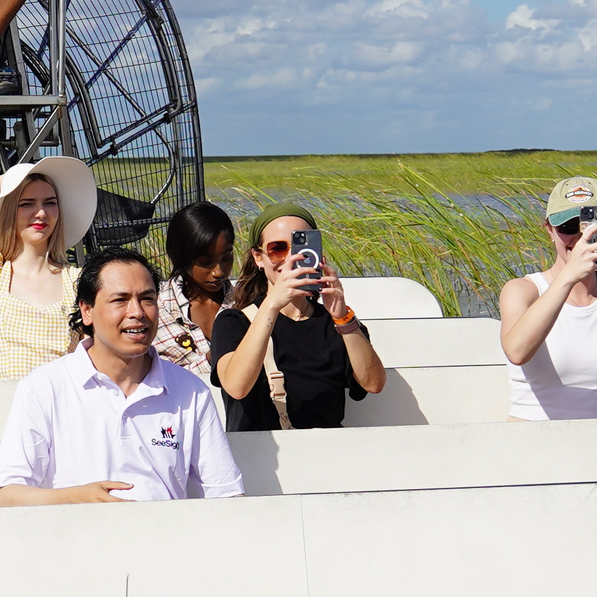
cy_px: 258
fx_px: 2829
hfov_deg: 12.0
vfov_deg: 12.0
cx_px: 108
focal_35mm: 145
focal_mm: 28
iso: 100
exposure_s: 1/1000
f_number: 5
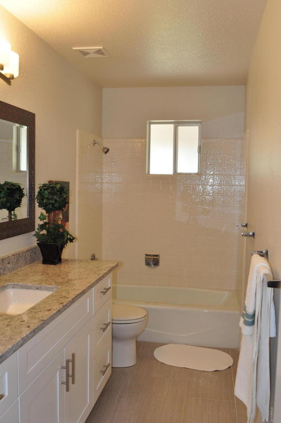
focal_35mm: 33
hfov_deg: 39.9
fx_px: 388
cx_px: 140
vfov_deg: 57.3
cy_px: 212
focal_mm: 22
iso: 500
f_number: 11
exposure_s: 1/20
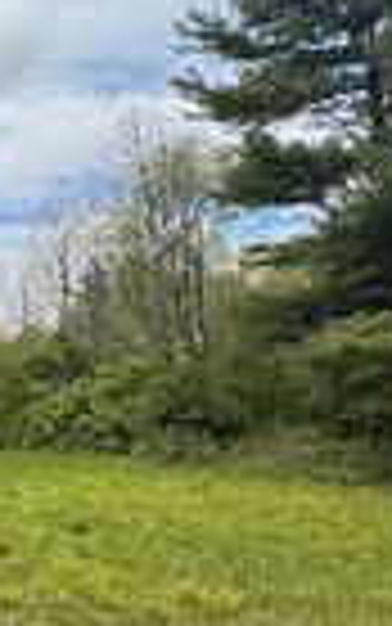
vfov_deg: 43.4
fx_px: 785
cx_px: -232
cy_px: 349
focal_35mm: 46
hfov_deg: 22.0
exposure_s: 1/2165
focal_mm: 2.22
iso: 50
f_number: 2.2
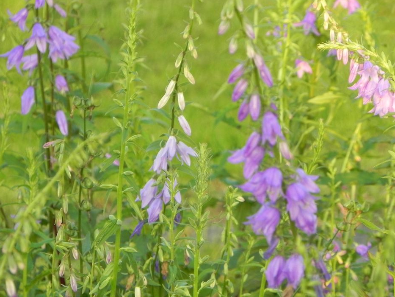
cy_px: 152
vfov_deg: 3.5
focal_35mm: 431
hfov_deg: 4.6
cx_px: 217
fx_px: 4919
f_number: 5
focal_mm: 67.2
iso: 160
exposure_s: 1/80
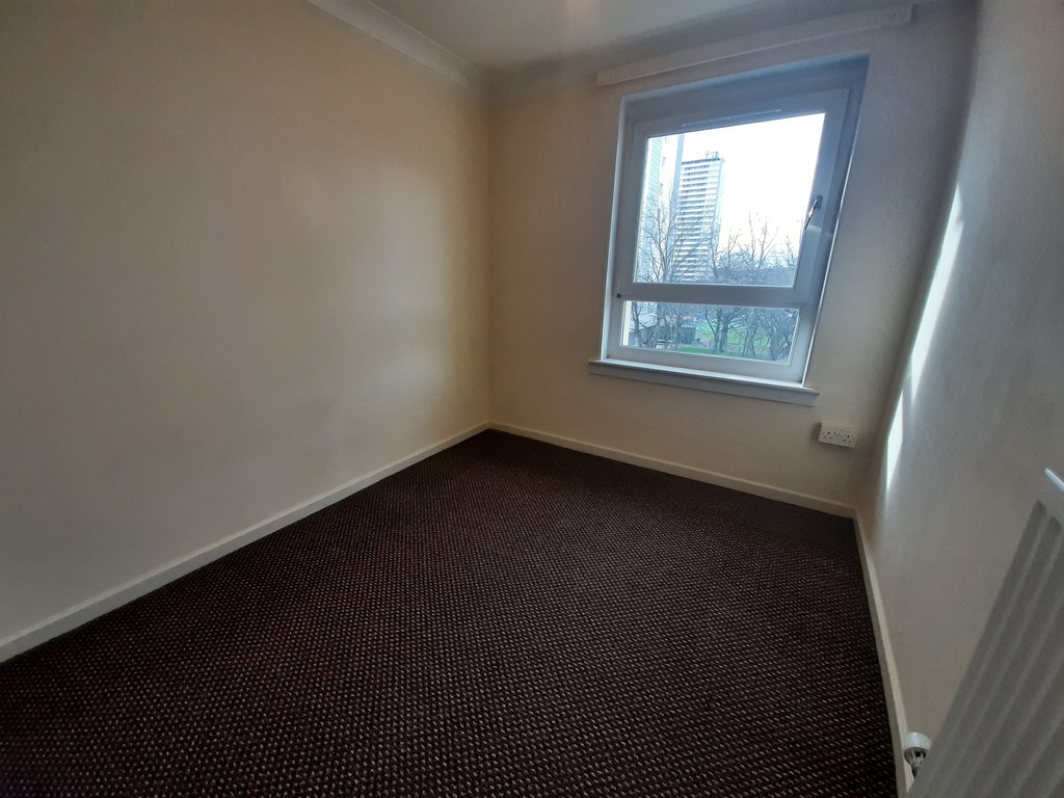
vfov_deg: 89.9
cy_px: 399
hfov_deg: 106.2
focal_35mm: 13
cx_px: 532
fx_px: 400
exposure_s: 1/50
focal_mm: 1.42
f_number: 2.2
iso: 80
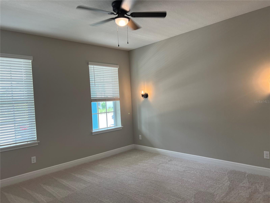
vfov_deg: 53.1
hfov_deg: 67.3
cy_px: 102
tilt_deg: -1.3
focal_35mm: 26
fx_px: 203
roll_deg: +3.1
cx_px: 135
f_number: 1.5
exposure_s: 1/120
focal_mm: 5.7
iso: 80
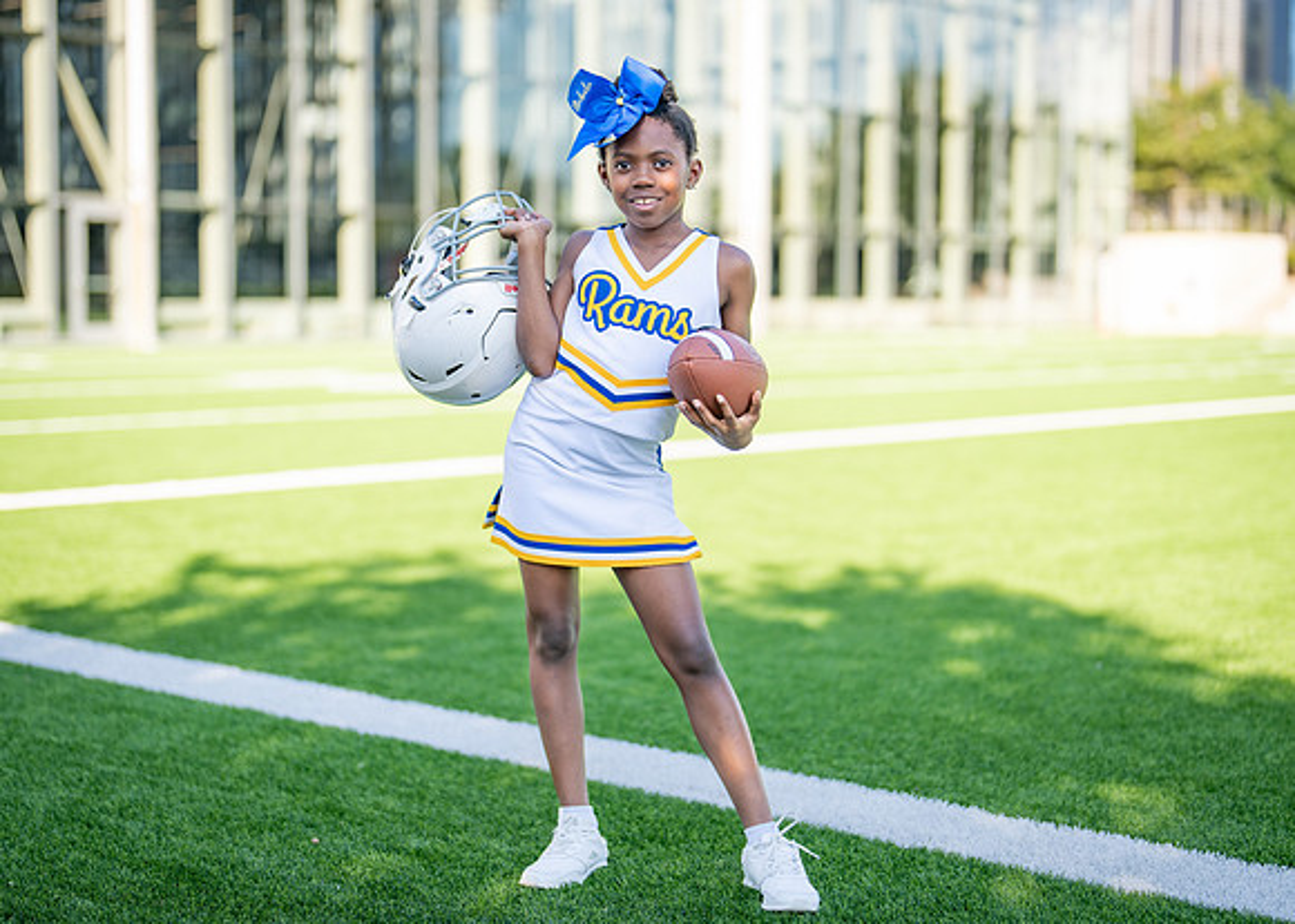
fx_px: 2203
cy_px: 450
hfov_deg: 32.8
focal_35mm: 60
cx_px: 648
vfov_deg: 23.7
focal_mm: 50
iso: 100
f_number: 1.2
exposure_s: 1/2000
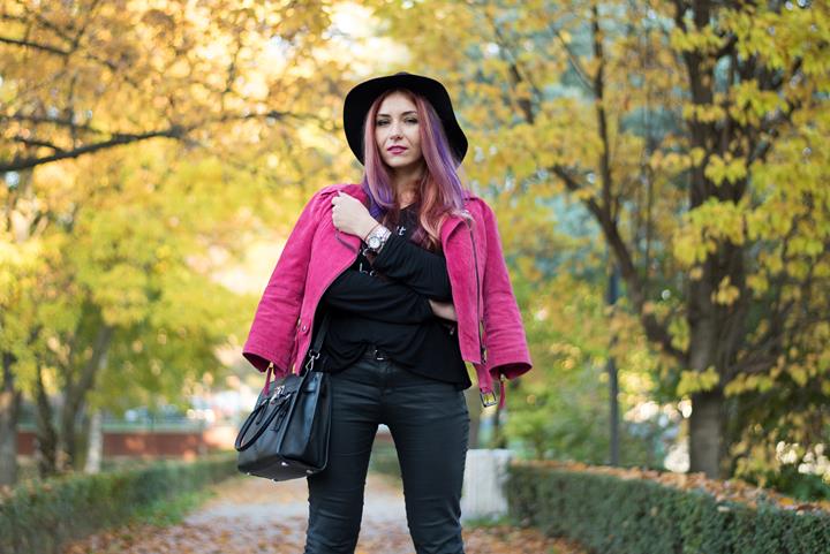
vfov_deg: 27.0
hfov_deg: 39.6
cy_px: 277
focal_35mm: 50
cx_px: 415
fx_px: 1153
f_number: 1.8
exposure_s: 1/250
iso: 200
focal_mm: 50
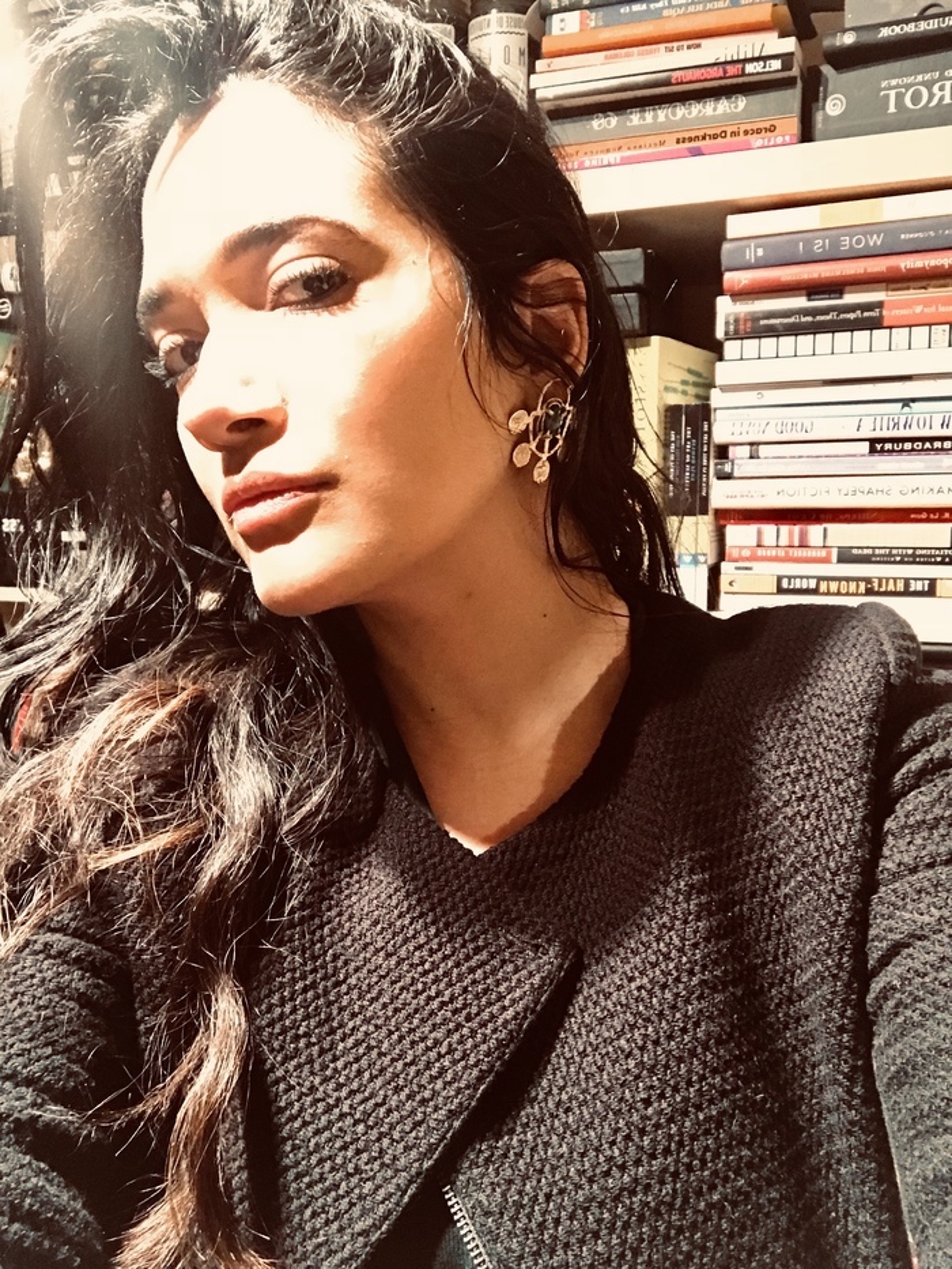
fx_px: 1172
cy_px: 634
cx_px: 476
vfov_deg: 56.8
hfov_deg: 44.2
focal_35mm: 32
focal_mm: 2.87
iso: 320
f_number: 2.2
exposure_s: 1/15
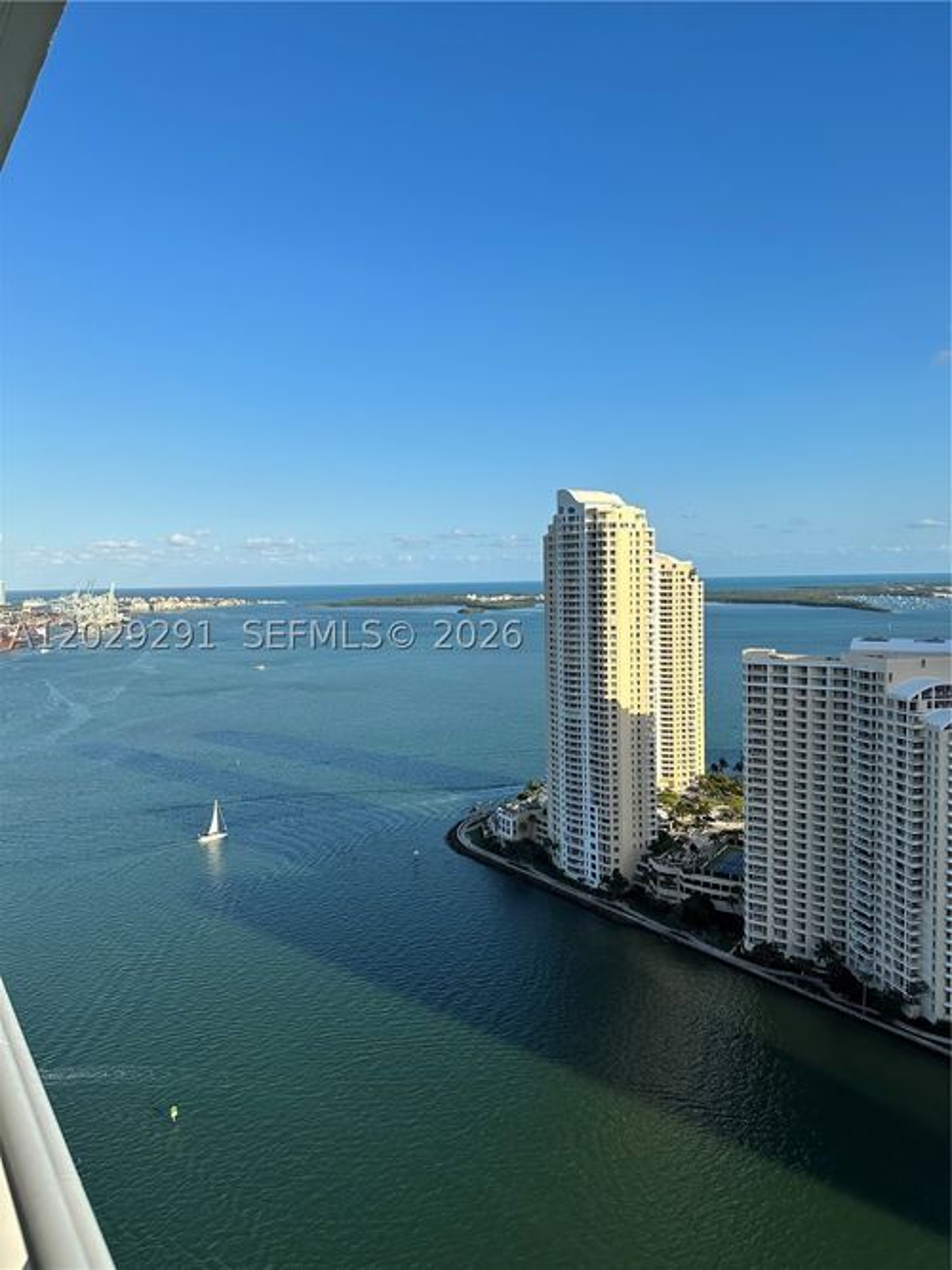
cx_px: 476
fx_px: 880
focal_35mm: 24
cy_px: 635
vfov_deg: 71.6
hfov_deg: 56.8
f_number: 1.78
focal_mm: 6.86
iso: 80
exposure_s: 1/4184
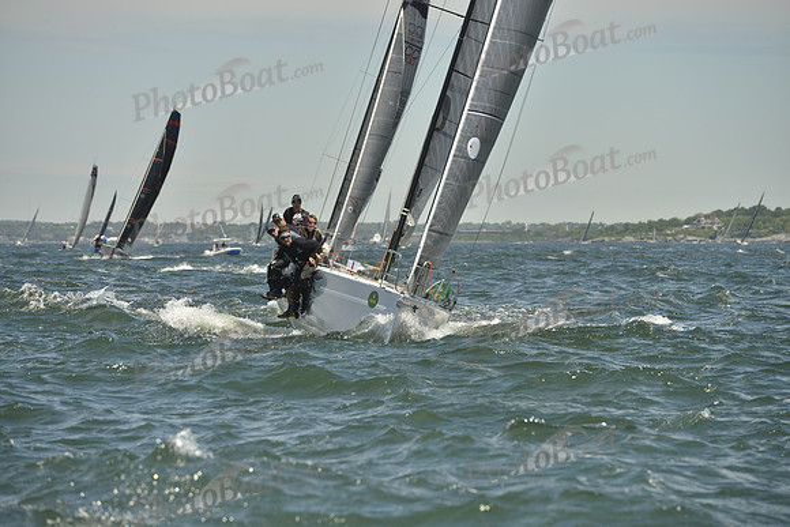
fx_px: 4390
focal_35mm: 200
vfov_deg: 6.9
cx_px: 395
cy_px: 264
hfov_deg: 10.3
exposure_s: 1/1600
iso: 280
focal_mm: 200
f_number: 8
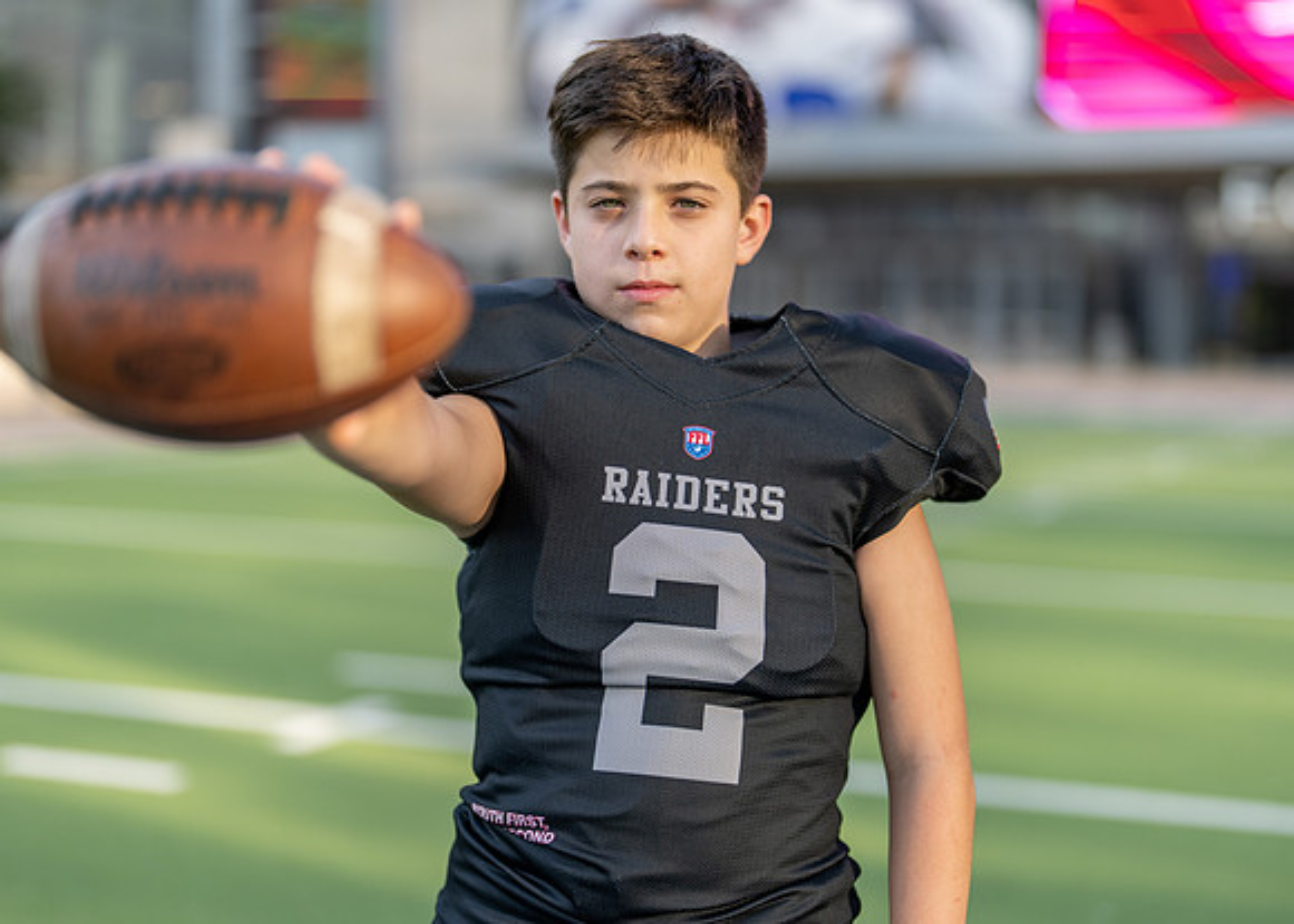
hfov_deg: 33.5
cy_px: 500
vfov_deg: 24.3
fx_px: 2149
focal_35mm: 58
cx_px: 691
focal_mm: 50
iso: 100
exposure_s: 1/2500
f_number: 1.2
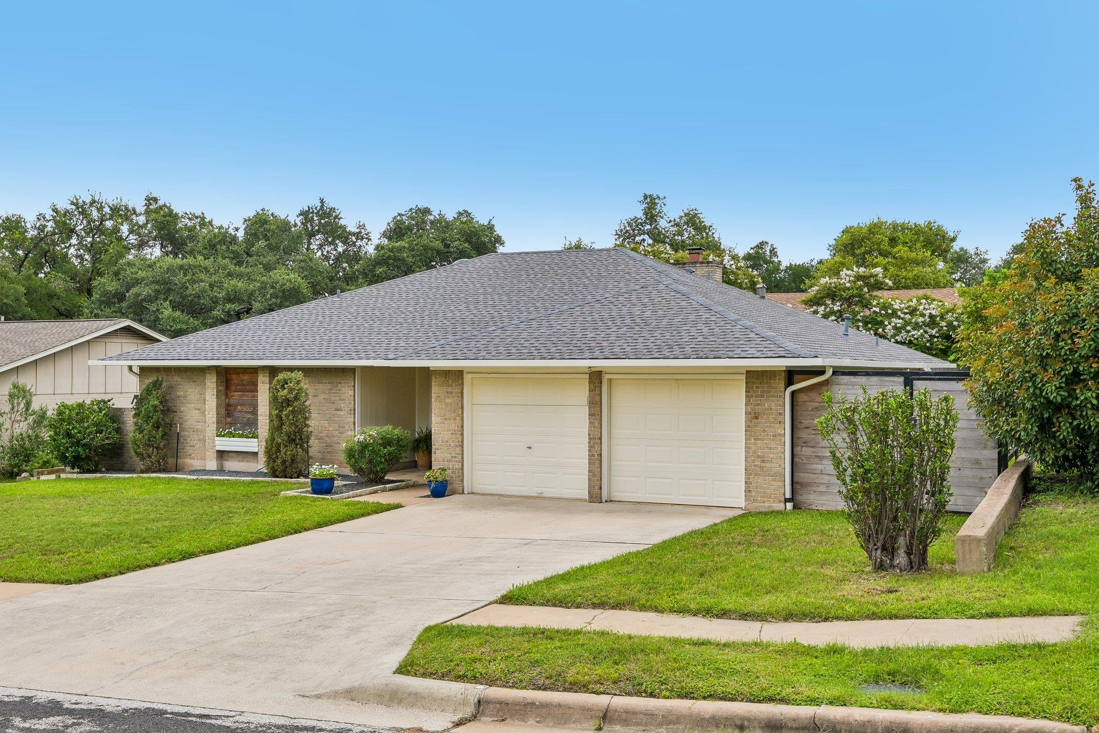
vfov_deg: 36.9
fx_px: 1099
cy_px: 366
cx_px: 550
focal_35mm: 36
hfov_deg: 53.1
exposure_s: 1/350
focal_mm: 24
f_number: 6.7
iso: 100
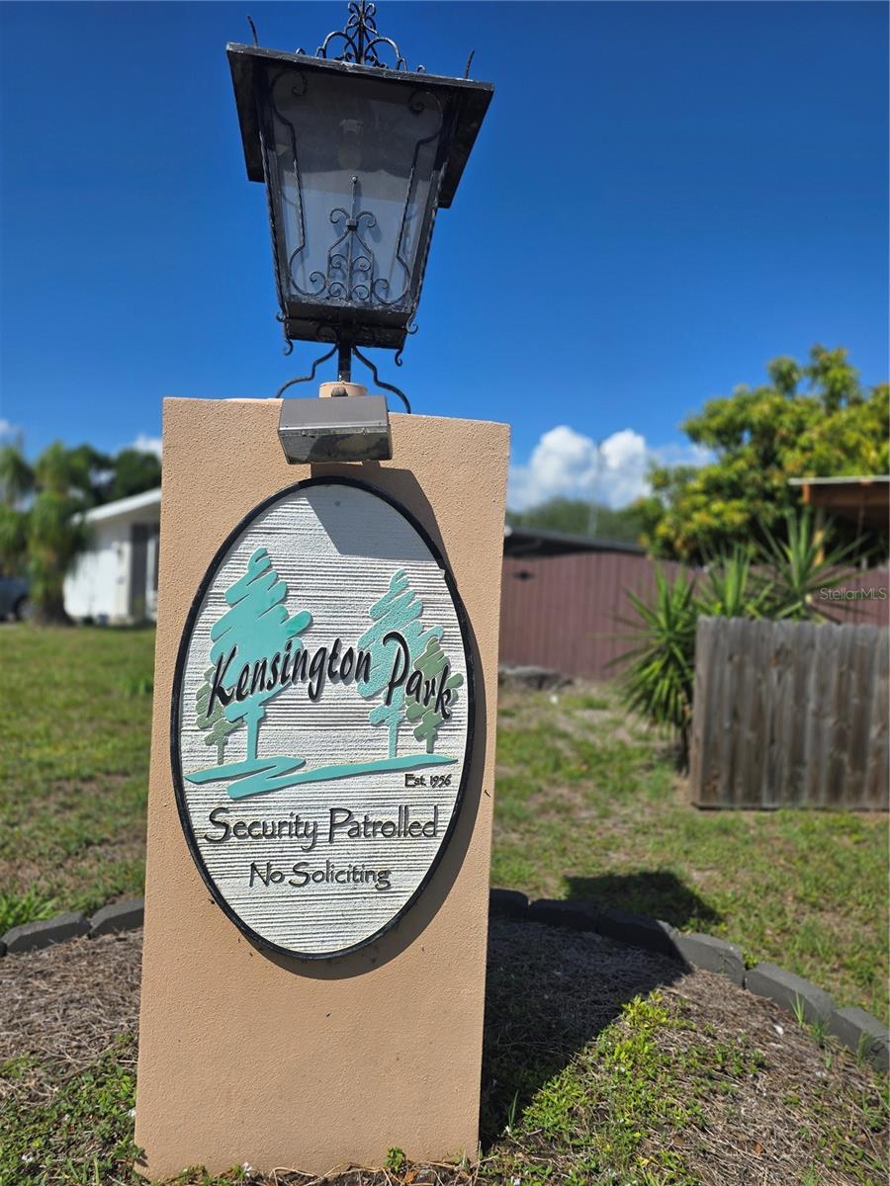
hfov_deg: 58.9
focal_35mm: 23
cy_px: 593
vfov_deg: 73.9
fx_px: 788
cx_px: 445
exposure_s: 1/1199
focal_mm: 6.3
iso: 12
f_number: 1.7
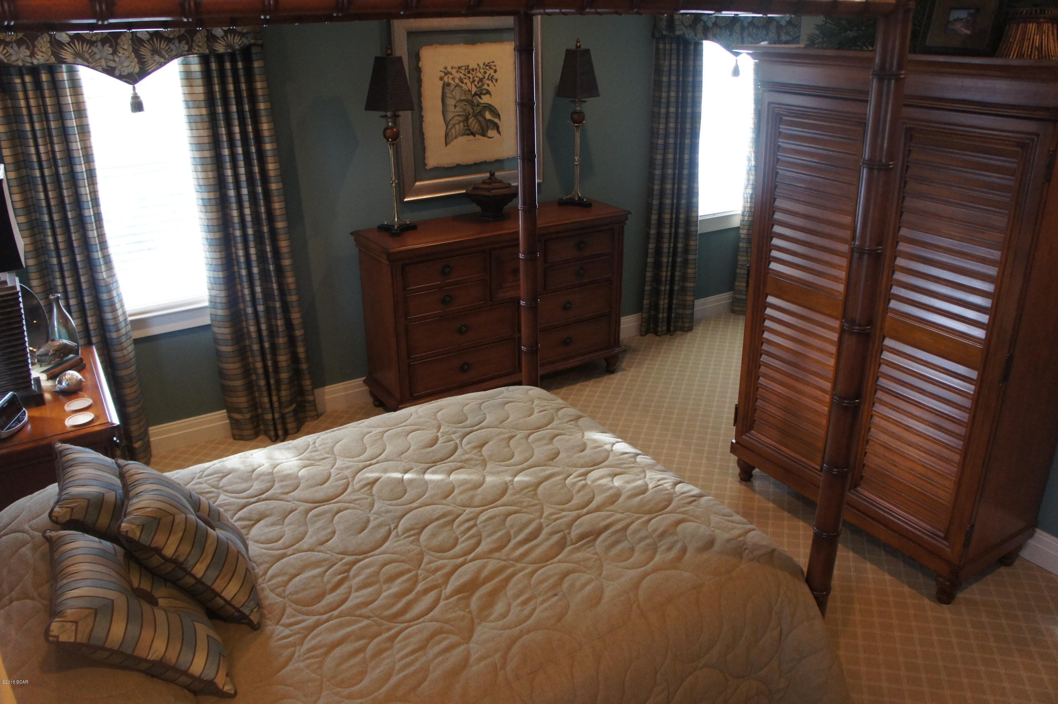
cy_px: 352
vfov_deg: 47.9
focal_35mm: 27
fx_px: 793
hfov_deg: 67.4
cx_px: 529
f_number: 3.5
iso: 1600
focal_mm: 18
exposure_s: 1/100
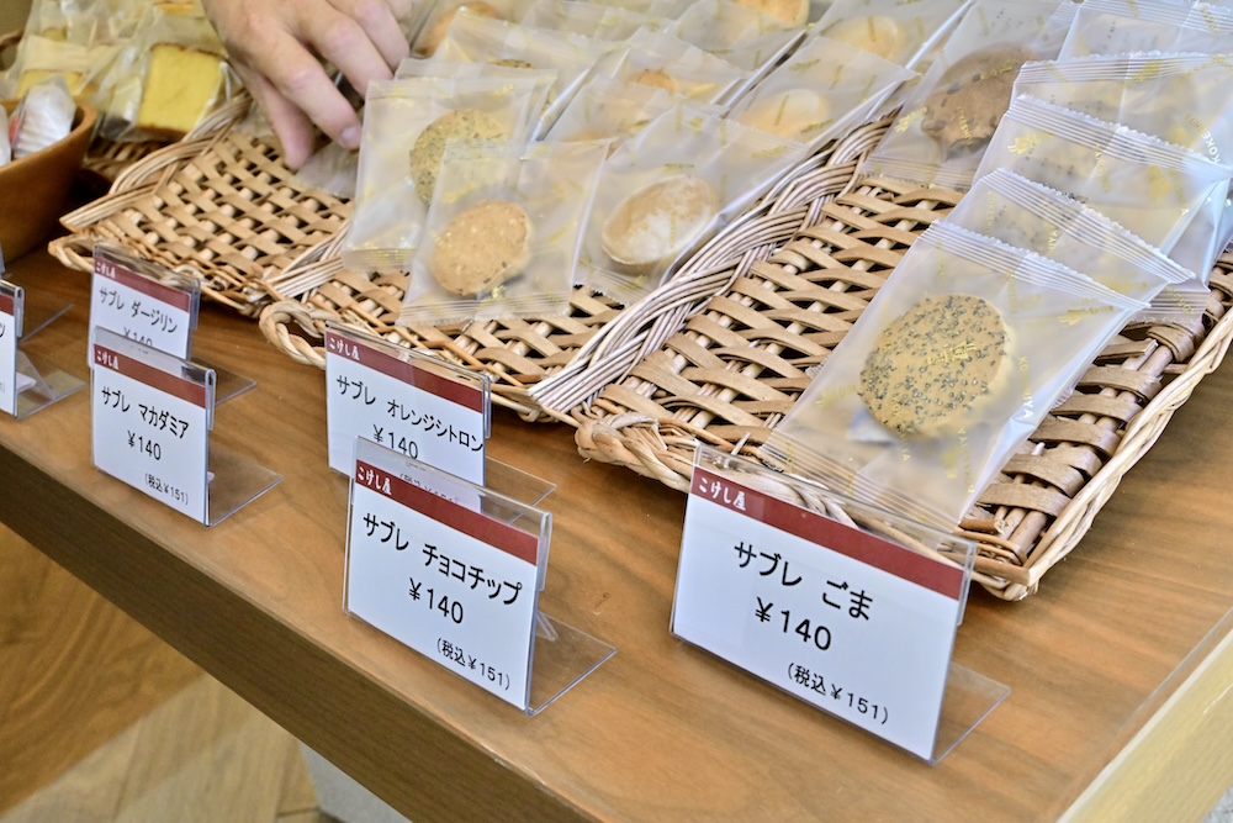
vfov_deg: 32.6
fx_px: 1404
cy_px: 412
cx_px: 616
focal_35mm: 41
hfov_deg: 47.4
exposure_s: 1/125
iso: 4000
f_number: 14
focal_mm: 41
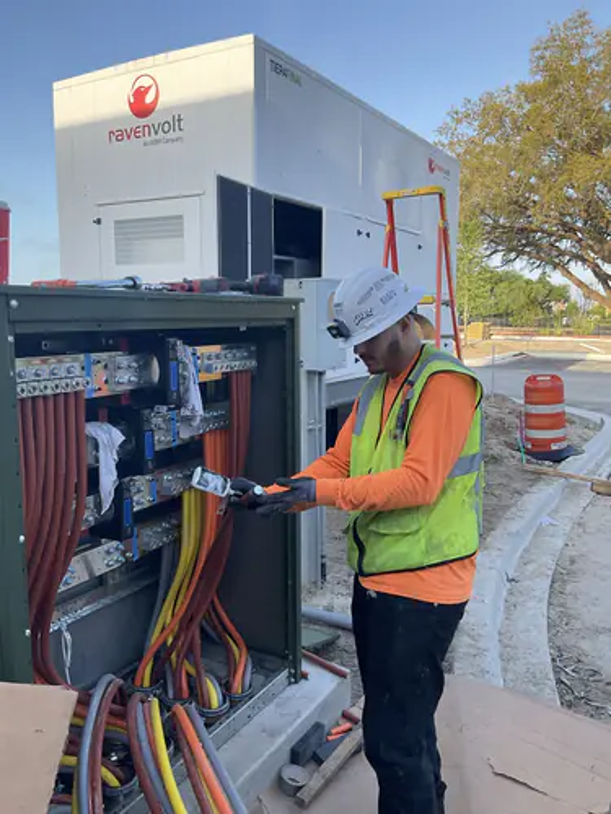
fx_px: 682
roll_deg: -0.1
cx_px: 306
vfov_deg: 61.7
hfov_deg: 48.2
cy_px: 407
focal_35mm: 29
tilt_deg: -7.3
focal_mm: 3
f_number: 1.8
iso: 16
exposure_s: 1/335
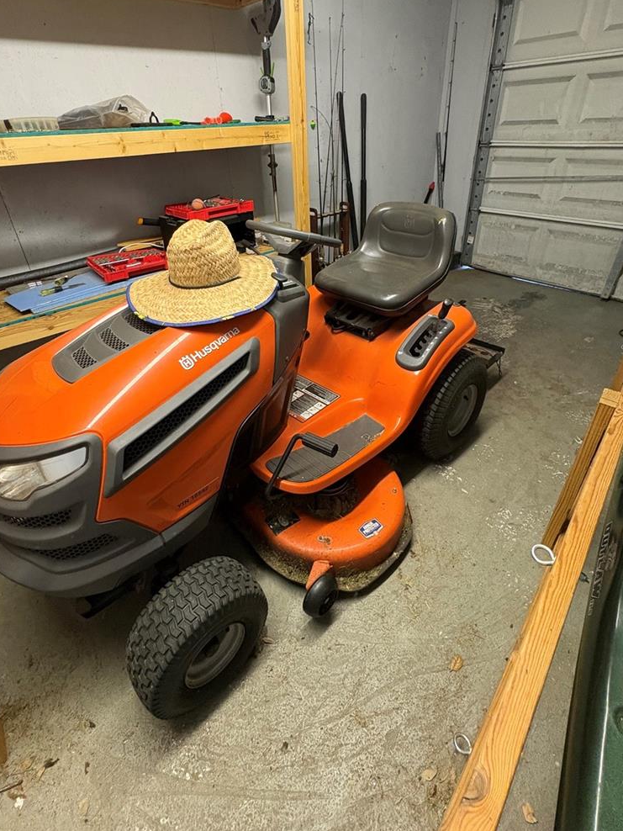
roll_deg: +1.8
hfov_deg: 74.7
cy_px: 349
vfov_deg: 90.3
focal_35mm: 17
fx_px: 408
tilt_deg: -29.2
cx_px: 302
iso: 400
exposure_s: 1/60
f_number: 2.2
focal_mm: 2.22
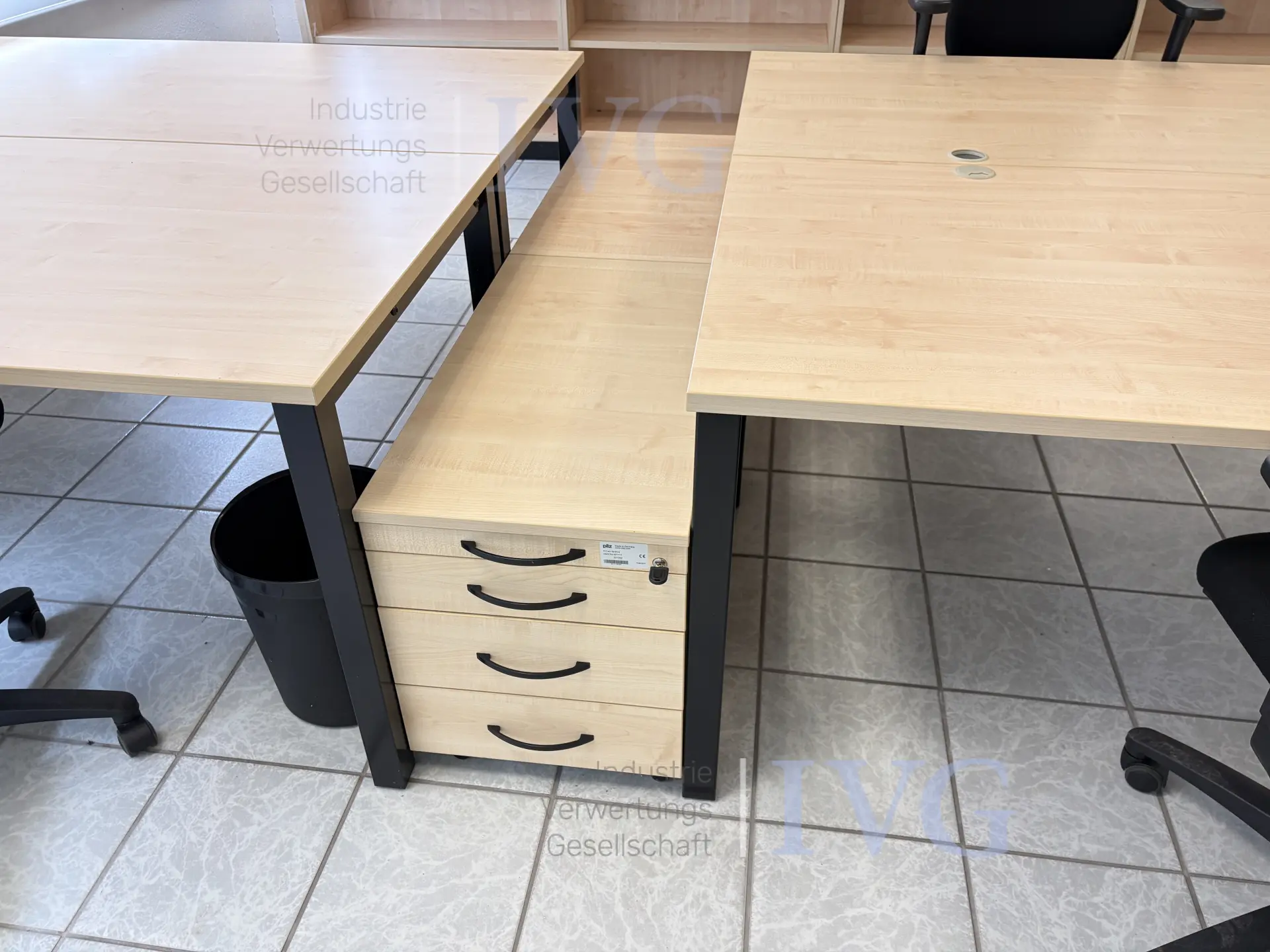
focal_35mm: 26
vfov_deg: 53.1
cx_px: 635
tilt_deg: -35.4
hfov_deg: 67.3
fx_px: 954
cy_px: 476
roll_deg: +0.8
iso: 100
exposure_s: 1/50
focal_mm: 5.96
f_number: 1.6
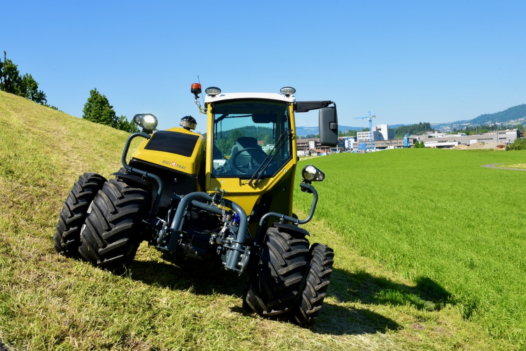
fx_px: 511
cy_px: 176
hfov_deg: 54.4
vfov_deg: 37.9
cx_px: 263
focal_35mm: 35
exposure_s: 1/160
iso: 640
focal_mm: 35
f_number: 20
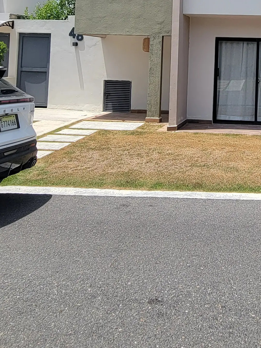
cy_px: 41
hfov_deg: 34.4
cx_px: 244
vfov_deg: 44.0
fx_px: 392
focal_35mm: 39
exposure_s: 1/1814
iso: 50
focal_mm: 2.2
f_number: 2.2
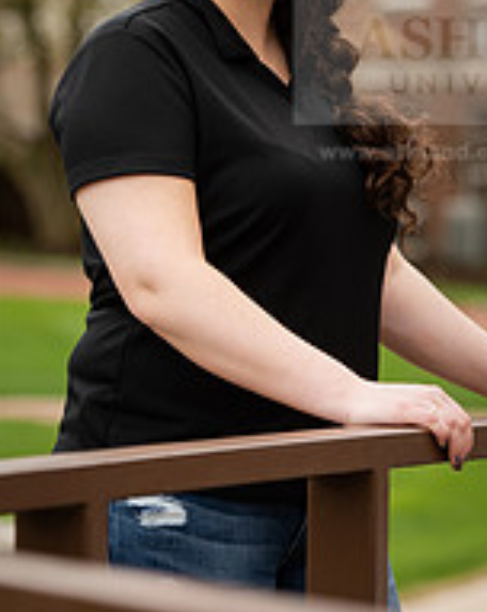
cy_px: 186
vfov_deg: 8.6
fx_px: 4085
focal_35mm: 226
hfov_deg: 6.8
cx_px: 244
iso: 80
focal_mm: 102
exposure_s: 1/200
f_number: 4
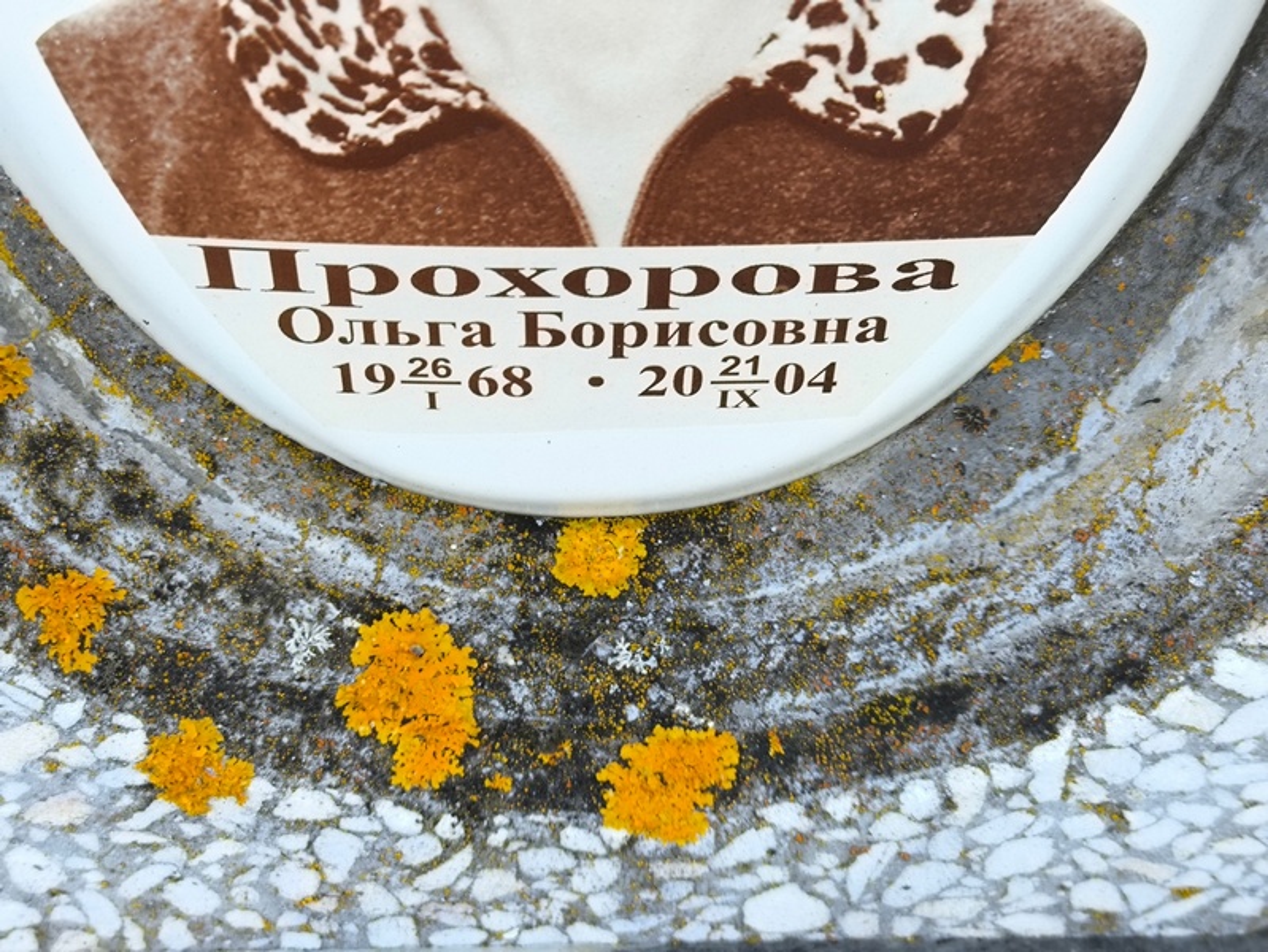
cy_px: 476
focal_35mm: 50
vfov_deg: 29.1
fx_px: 1832
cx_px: 634
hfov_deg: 38.2
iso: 64
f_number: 1.7
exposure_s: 1/60
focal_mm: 4.71
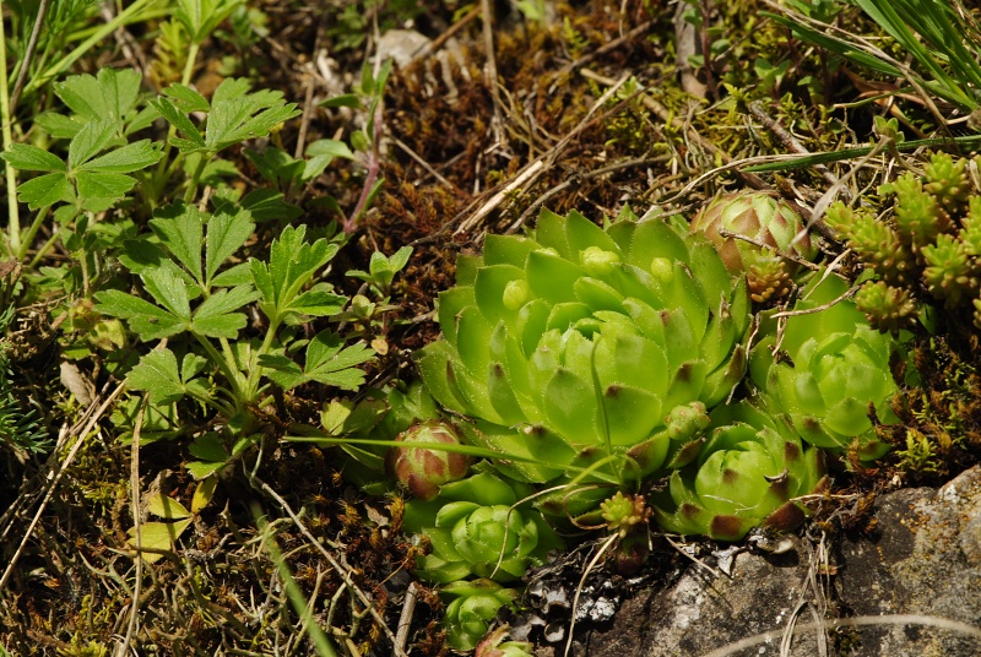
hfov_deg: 16.0
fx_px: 3479
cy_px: 328
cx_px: 490
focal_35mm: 128
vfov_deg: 10.8
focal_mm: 85
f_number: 14
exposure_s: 1/100
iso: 100
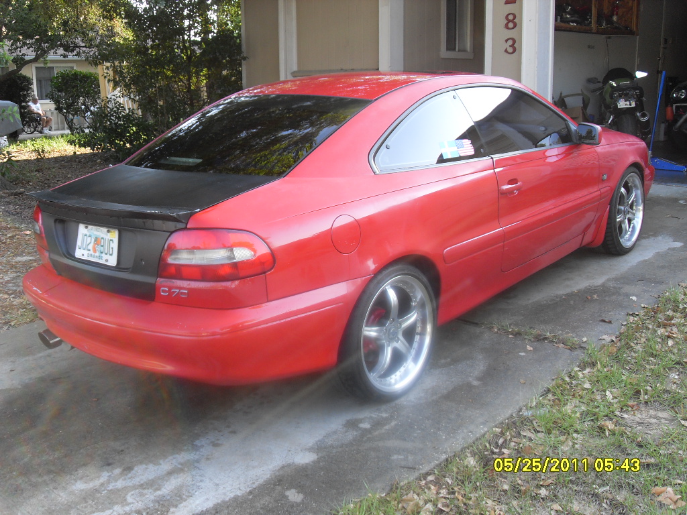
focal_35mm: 40
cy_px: 258
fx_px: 794
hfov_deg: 46.8
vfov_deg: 36.0
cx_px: 344
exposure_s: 1/90
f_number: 3.1
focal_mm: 7.1
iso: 100
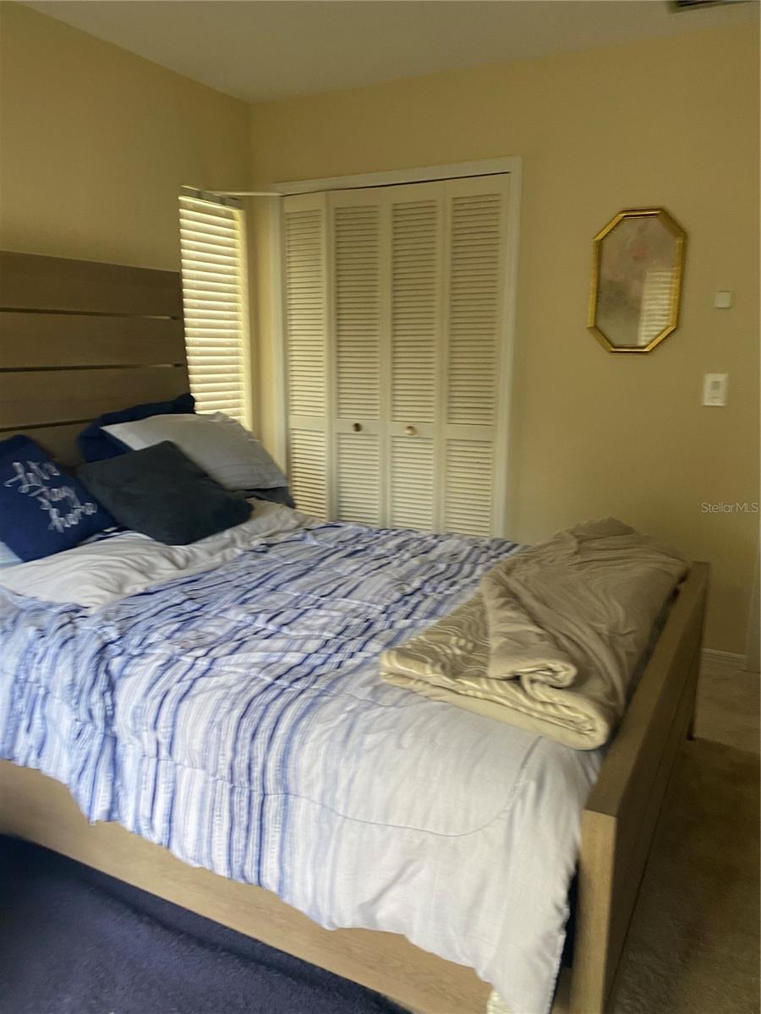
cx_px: 380
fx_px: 762
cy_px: 507
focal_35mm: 26
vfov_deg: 67.3
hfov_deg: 53.1
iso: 125
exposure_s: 1/93
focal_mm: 4.25
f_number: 1.8
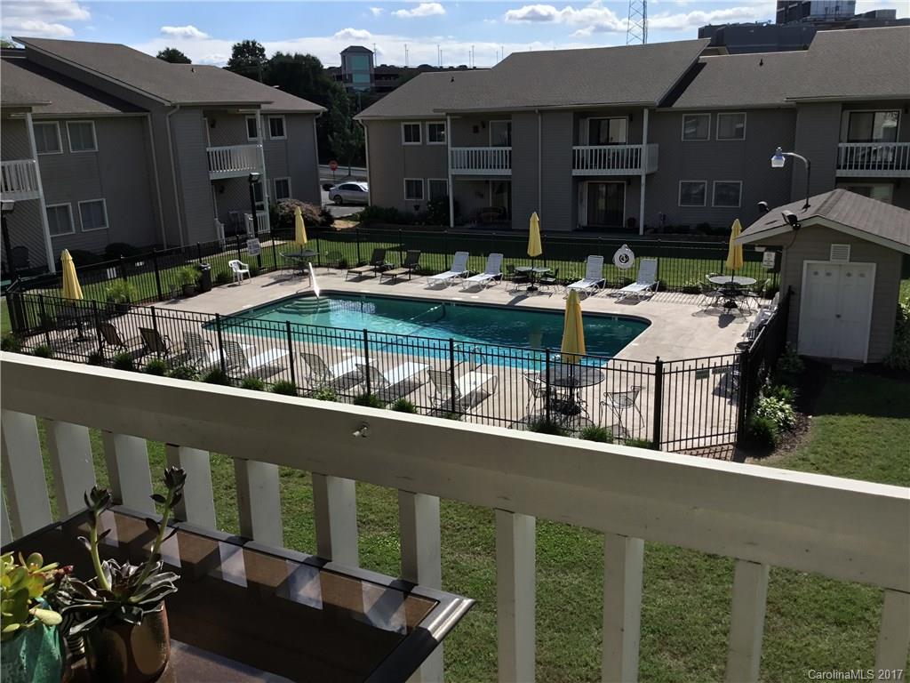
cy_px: 342
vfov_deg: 45.4
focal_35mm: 31
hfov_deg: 58.4
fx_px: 815
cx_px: 455
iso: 25
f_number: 2.4
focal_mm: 3.3
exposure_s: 1/1567
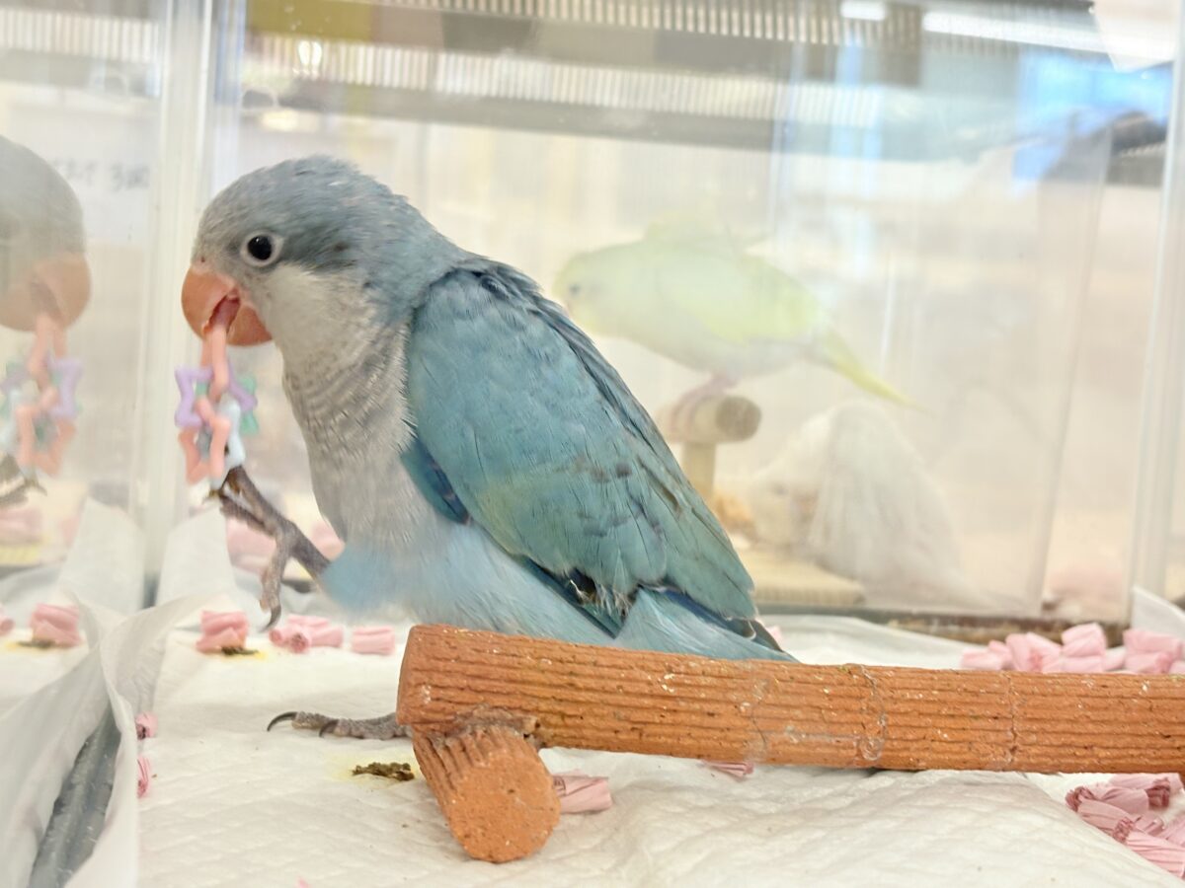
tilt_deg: -2.1
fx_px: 1780
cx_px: 592
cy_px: 444
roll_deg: -4.0
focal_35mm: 52
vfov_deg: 28.0
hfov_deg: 36.8
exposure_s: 1/50
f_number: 1.6
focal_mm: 5.96
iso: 80
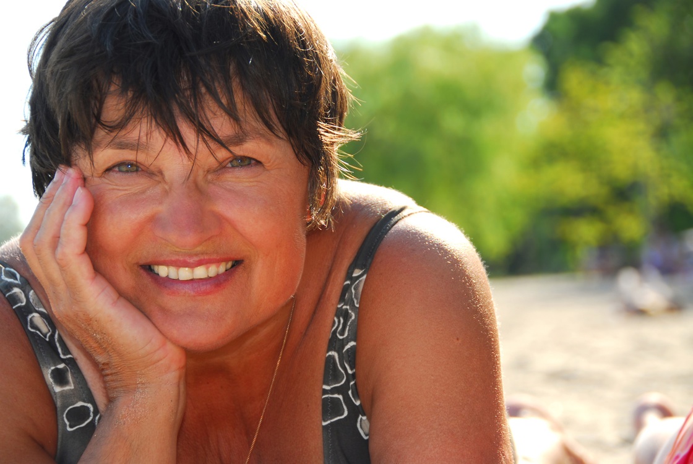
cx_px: 346
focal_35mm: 135
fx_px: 2602
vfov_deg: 10.2
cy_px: 232
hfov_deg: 15.2
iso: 100
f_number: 5.3
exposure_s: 1/200
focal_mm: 90
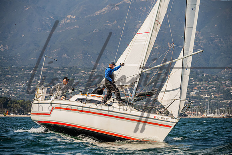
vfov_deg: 7.1
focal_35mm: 194
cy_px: 78
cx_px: 116
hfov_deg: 10.6
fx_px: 1253
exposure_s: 1/2500
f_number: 8
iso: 500
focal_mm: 190
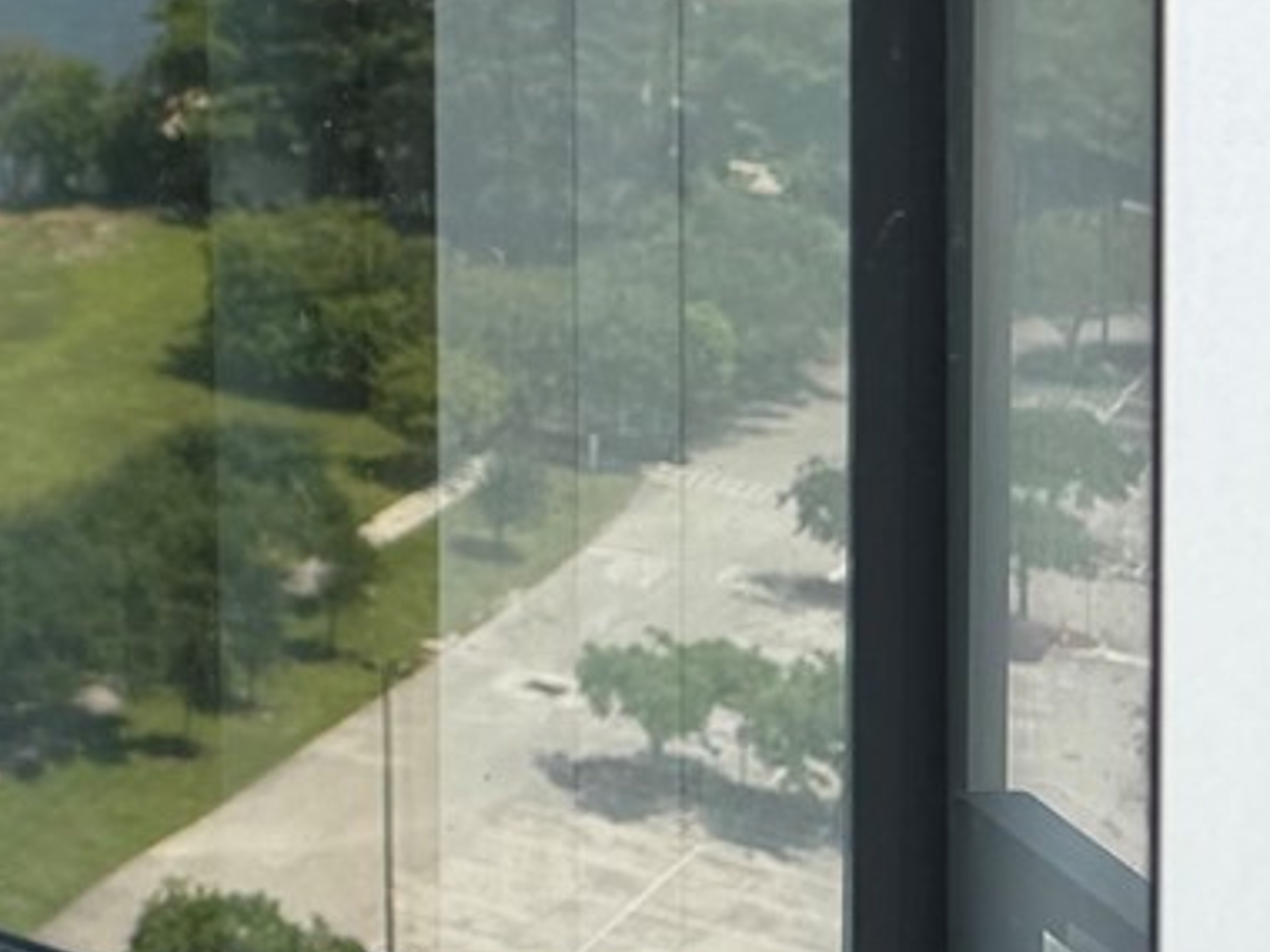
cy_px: -635
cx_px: -882
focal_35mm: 101
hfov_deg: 16.8
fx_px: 3706
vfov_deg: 13.5
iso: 80
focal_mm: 6.76
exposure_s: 1/551
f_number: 1.78
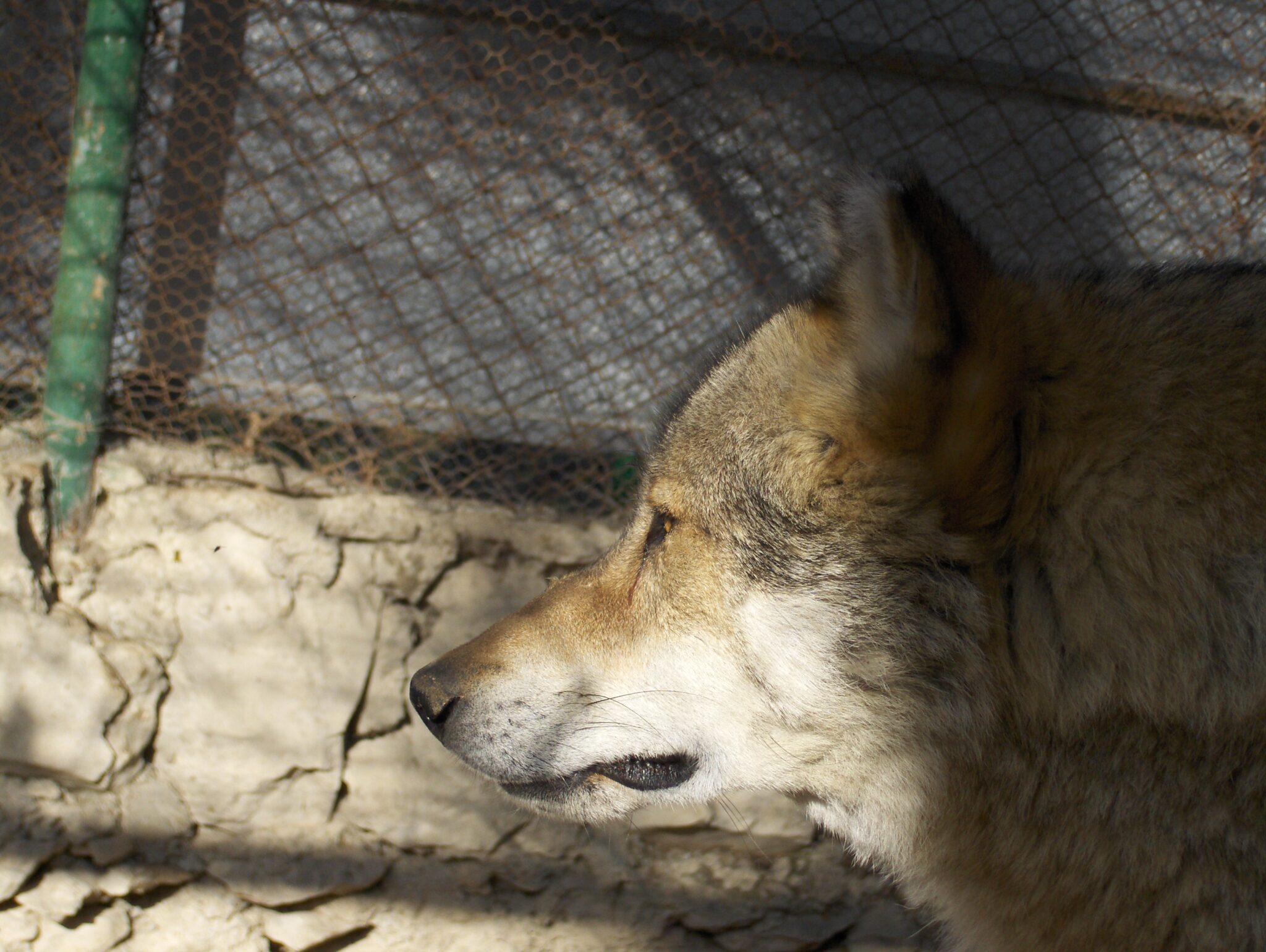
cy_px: 476
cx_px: 633
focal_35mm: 90
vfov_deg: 16.4
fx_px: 3295
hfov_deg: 21.7
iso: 112
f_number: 4.4
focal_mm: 19
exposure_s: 1/461
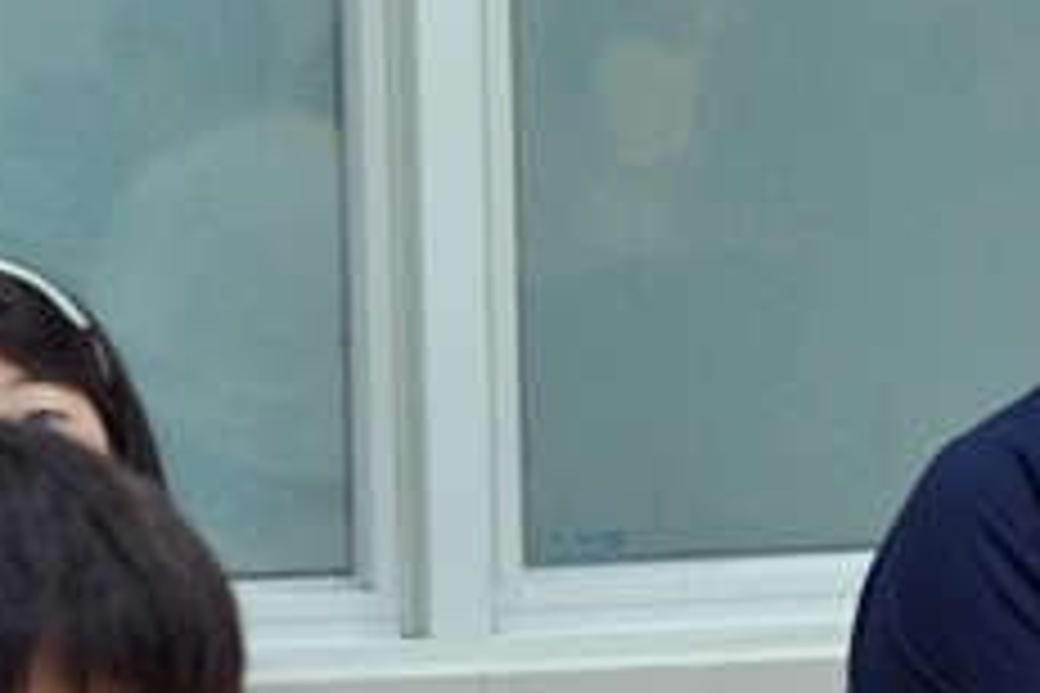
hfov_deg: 7.5
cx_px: 842
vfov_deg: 5.0
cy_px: 544
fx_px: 7886
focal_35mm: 273
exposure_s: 1/160
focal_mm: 70
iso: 2000
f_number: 4
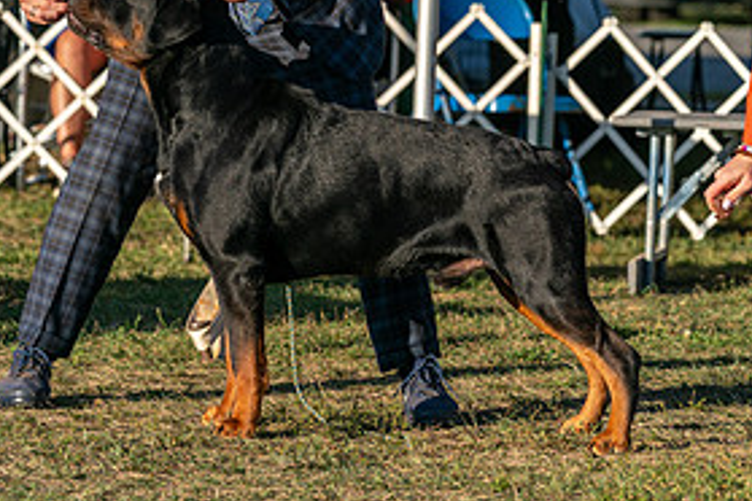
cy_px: 28
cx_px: 272
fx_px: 5640
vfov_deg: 5.1
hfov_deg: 7.6
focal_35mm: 270
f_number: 4.5
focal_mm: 130
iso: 200
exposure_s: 1/1250
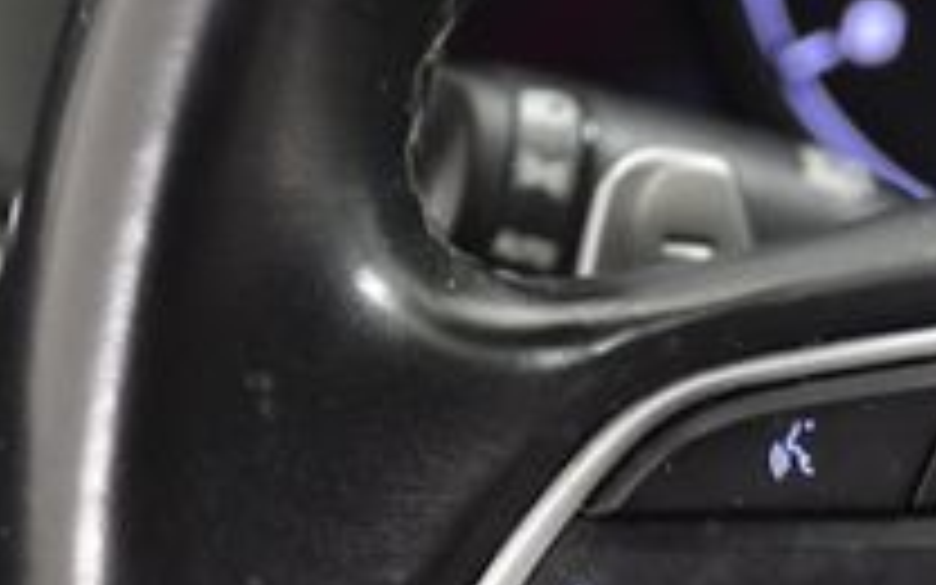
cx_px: 850
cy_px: 655
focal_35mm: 235
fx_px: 5995
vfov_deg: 5.6
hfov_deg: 8.9
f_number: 4.8
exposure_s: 1/100
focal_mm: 50
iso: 1250
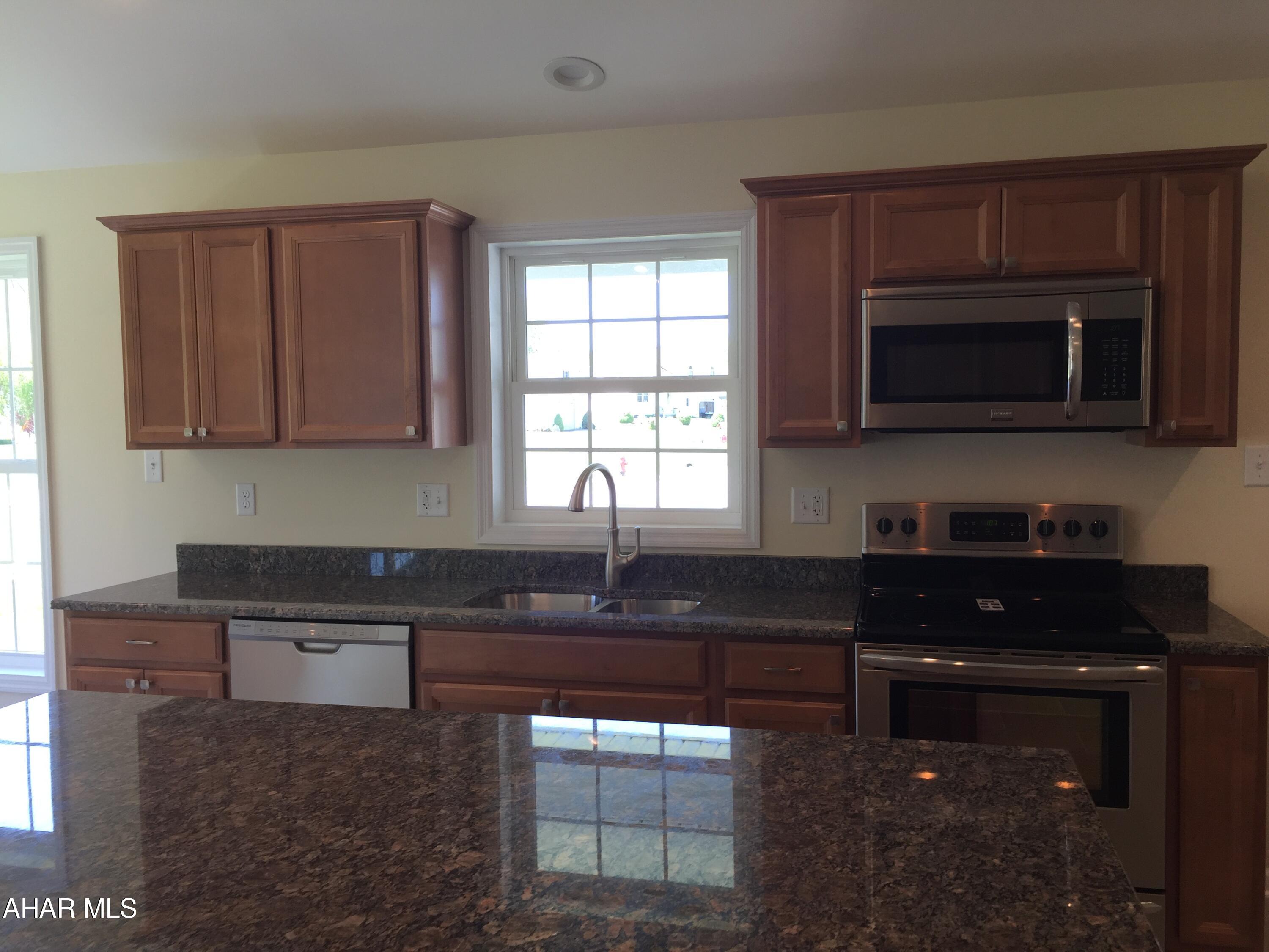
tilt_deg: -2.2
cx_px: 634
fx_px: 1063
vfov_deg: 48.2
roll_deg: +0.1
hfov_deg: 61.7
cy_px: 476
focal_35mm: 29
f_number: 2.2
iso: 32
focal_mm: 4.15
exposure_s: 1/60
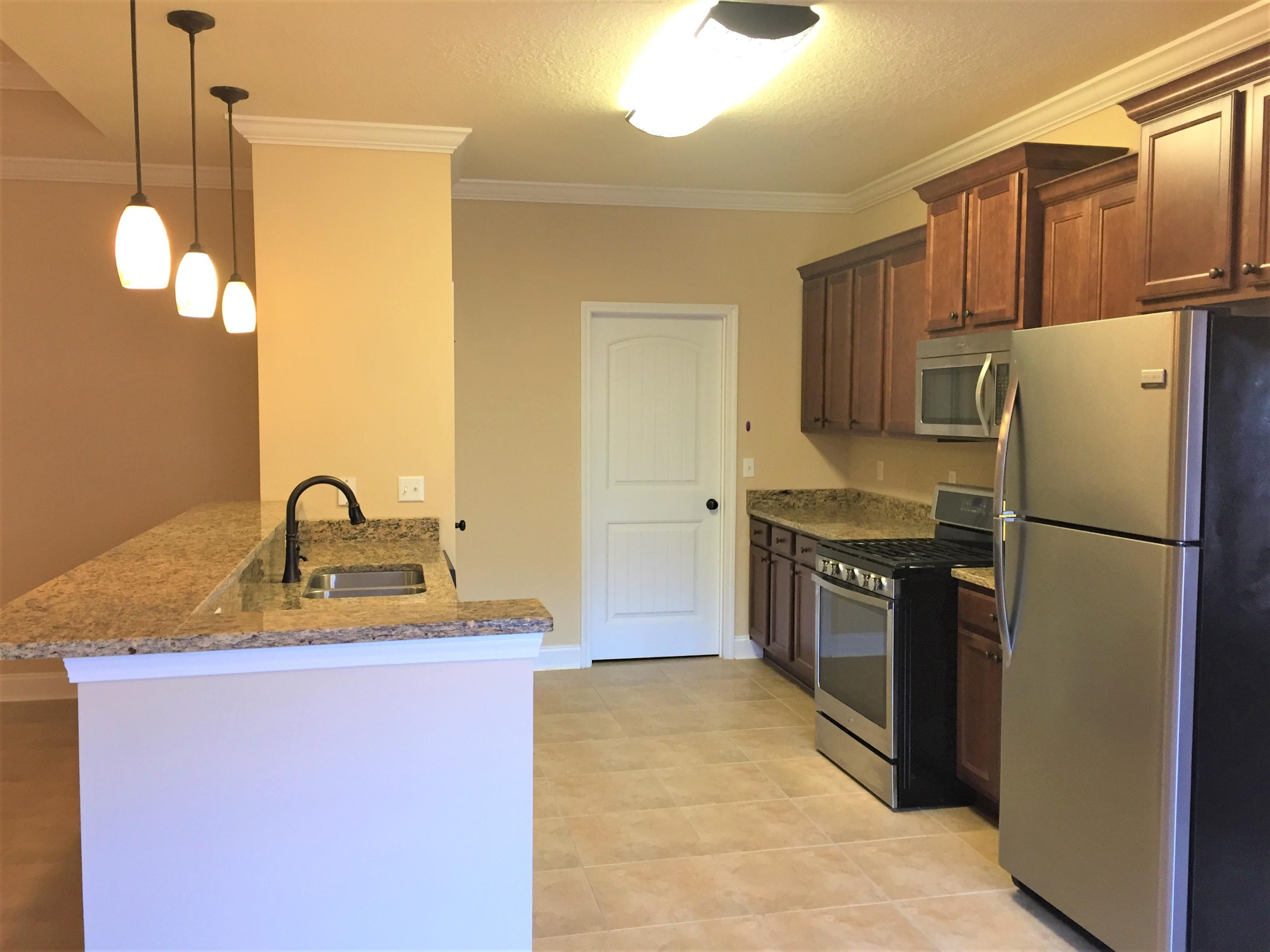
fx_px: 1064
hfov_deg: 61.7
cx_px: 635
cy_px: 476
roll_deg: -0.7
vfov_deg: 48.2
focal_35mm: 29
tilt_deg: -4.4
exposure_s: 1/30
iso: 80
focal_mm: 4.15
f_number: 2.2
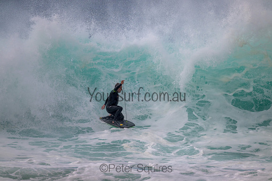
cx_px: 136
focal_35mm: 800
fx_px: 6046
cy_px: 90
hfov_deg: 2.6
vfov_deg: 1.7
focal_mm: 800
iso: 560
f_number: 11
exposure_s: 1/2000
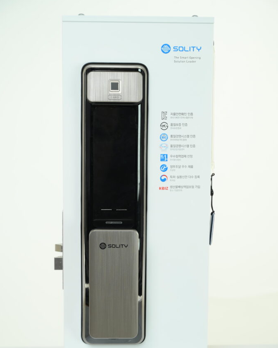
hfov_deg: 19.2
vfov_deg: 23.8
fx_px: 823
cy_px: 200
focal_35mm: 80
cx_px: 139
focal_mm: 70
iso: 100
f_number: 5.6
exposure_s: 1/160
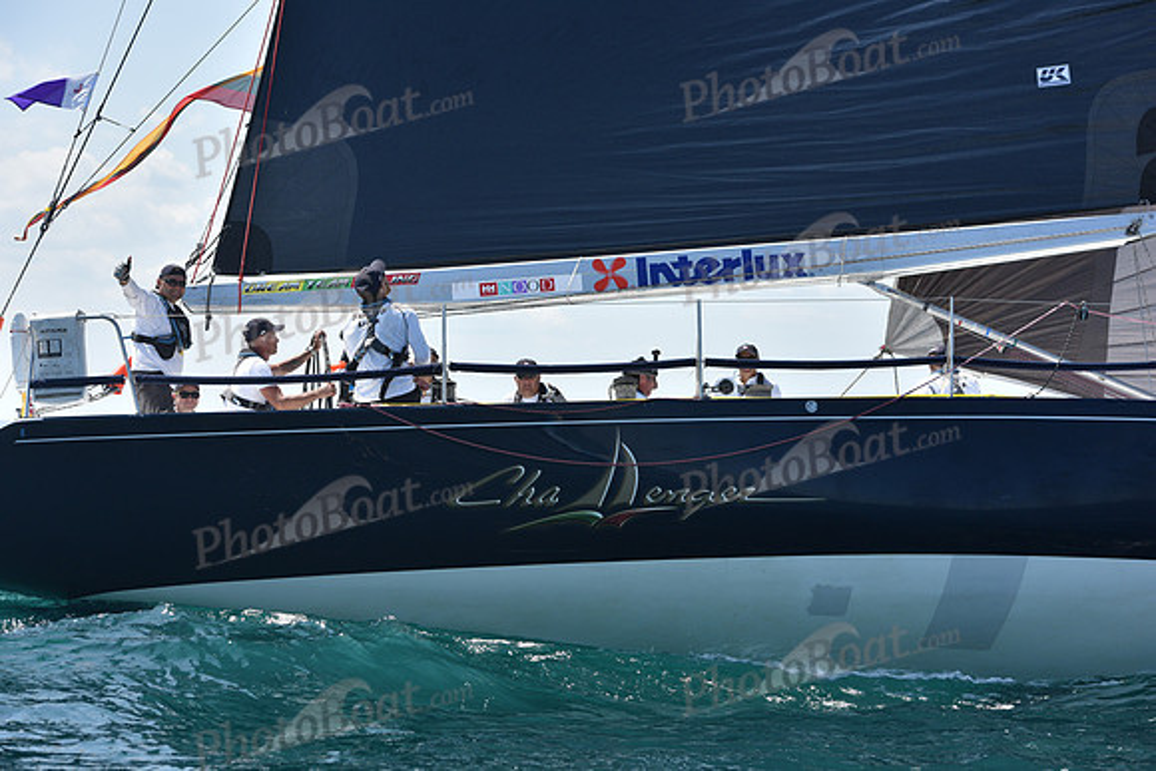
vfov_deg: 13.7
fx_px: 3212
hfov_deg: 20.4
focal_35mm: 100
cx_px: 578
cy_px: 386
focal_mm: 100
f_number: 5.6
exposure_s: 1/1250
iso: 250
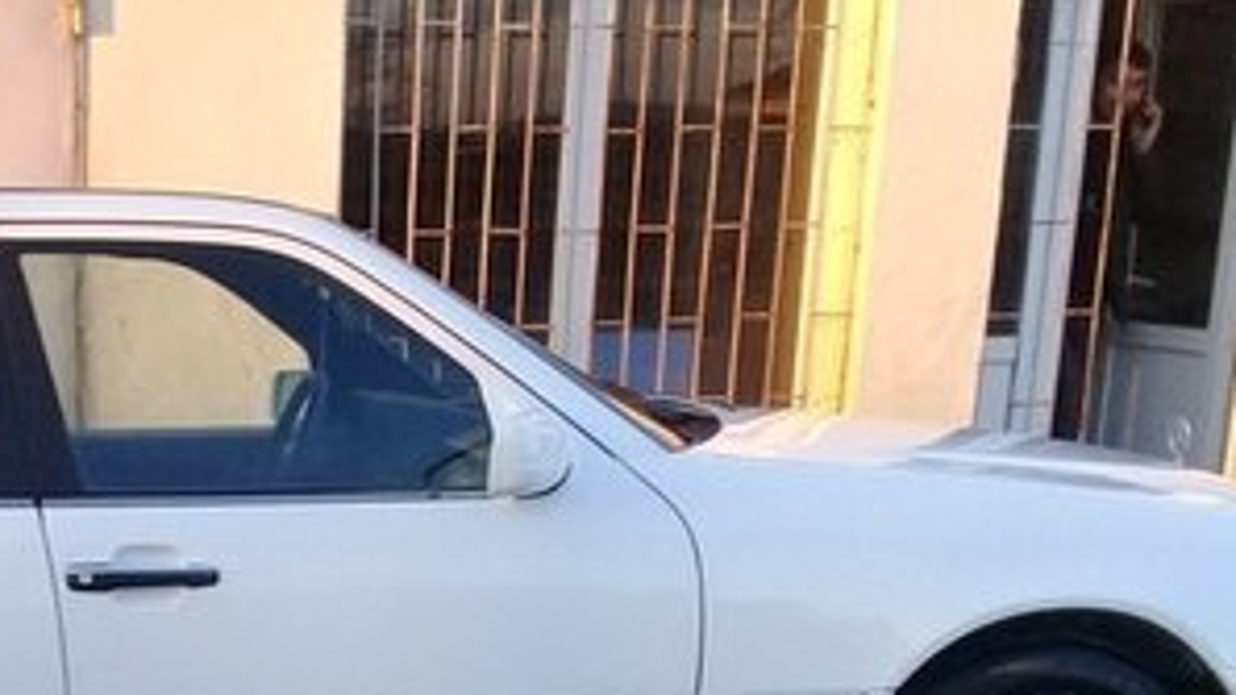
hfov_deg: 26.9
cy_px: 1018
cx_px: 50
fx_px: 2458
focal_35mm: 75
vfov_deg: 15.0
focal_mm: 3.3
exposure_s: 1/100
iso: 80
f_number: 2.2
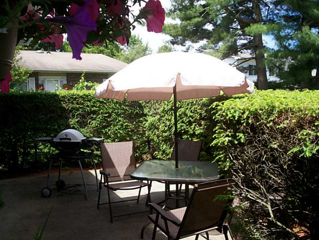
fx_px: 332
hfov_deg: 51.4
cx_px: 160
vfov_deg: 39.7
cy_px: 120
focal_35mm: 36
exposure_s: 1/293
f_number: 4.5
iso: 100
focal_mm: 5.9
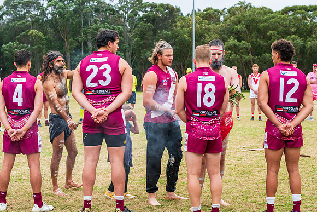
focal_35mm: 70
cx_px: 158
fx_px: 620
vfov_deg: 19.4
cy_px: 106
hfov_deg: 28.7
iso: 400
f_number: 7.1
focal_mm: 70
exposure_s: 1/160
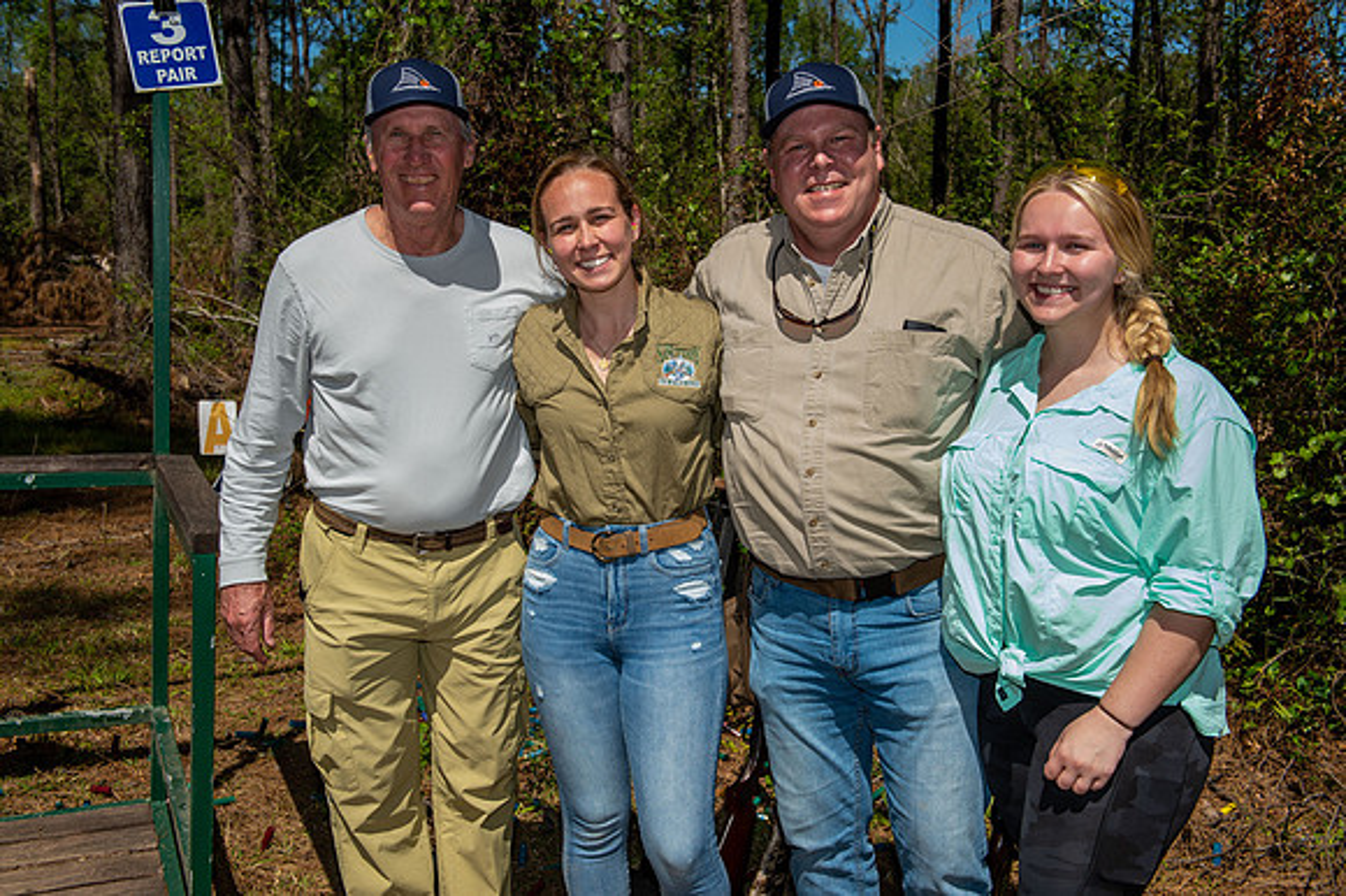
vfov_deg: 35.0
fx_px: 1420
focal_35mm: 38
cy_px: 448
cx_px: 673
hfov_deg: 50.7
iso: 50
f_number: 8
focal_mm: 38
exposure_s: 1/250
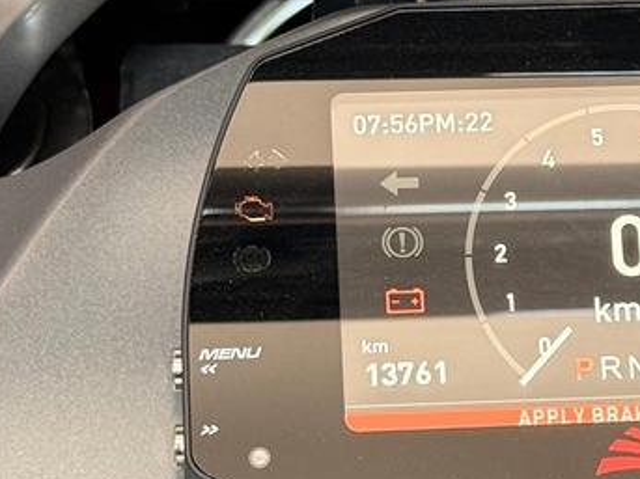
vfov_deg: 8.3
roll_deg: +1.0
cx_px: 608
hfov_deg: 11.0
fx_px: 3308
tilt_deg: -5.5
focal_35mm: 179
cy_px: 188
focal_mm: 6.76
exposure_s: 1/62
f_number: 1.78
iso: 80
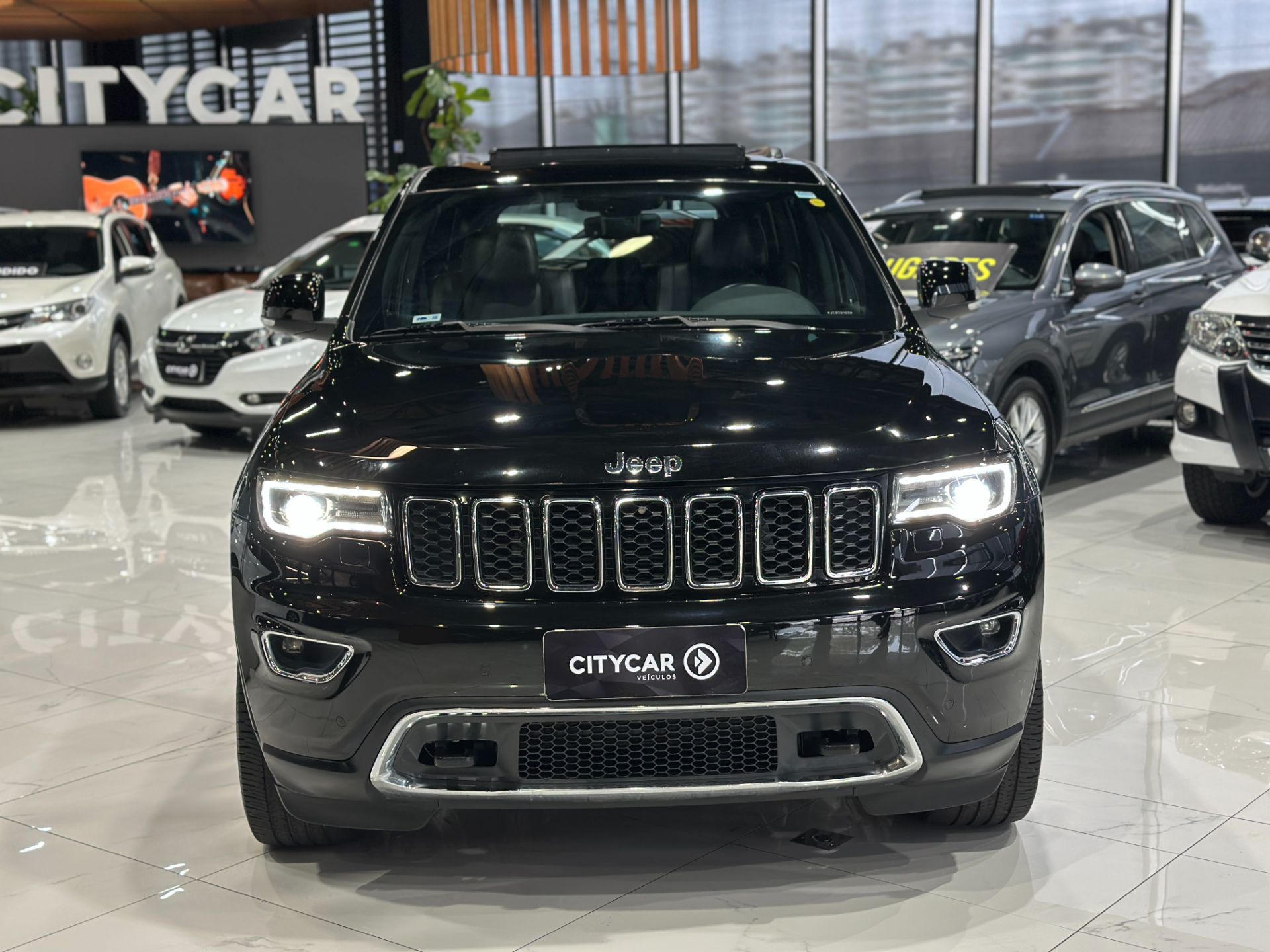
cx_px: 635
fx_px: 1761
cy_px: 476
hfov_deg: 39.7
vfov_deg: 30.3
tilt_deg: -9.3
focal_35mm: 48
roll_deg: +0.8
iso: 160
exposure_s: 1/66
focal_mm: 6.86
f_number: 1.78
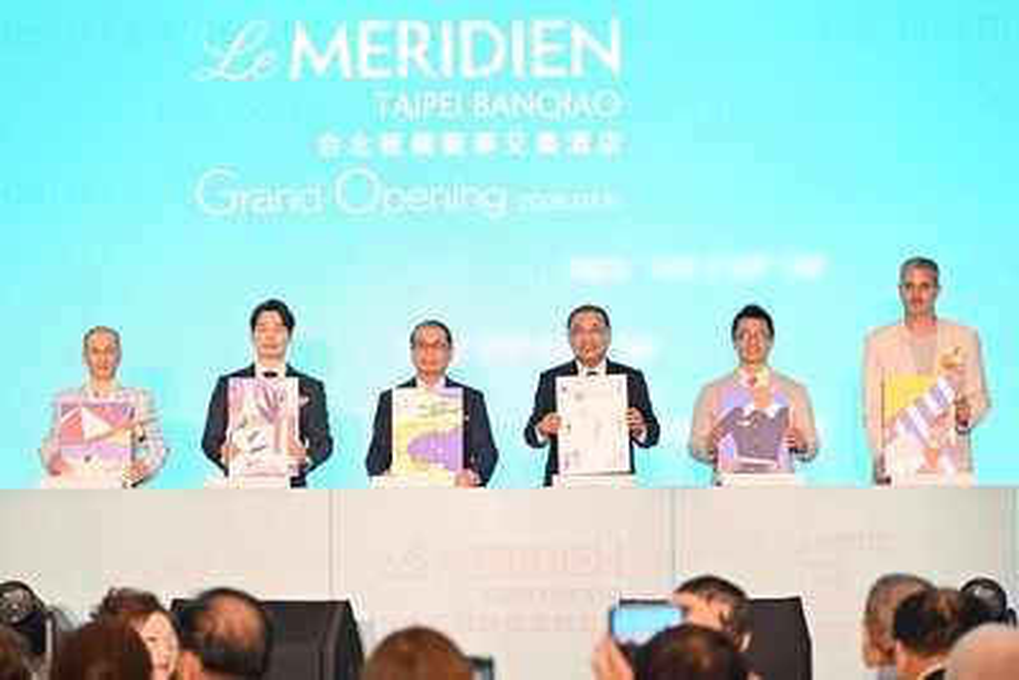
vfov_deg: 13.8
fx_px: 2803
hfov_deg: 20.6
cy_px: 340
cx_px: 510
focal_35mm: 99
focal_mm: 99
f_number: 4
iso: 1250
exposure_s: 1/125
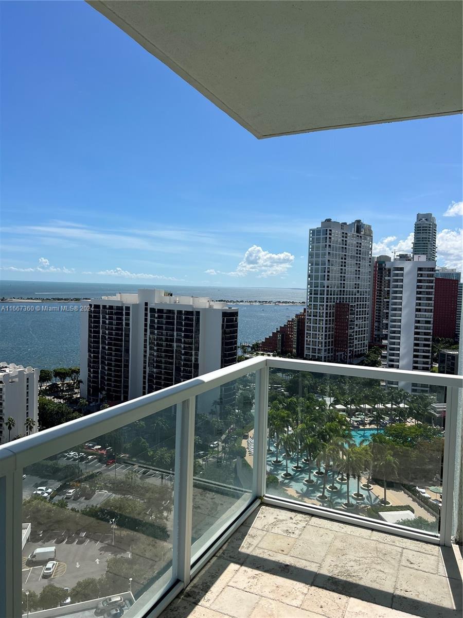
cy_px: 309
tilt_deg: -2.6
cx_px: 232
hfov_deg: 53.1
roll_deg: -1.3
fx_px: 464
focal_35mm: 26
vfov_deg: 67.3
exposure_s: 1/6579
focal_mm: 5.7
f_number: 1.5
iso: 50
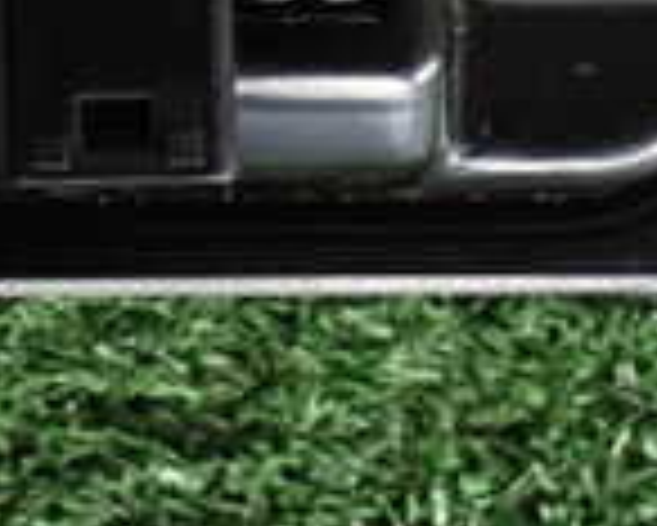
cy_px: -220
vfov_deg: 8.1
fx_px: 3658
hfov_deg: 9.8
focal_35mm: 188
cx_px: -459
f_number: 3.1
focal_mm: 8.4
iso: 640
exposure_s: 1/50
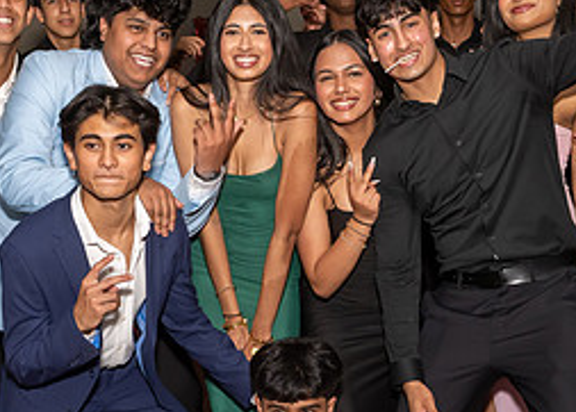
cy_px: 307
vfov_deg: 23.5
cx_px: 250
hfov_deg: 32.6
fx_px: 982
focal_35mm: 60
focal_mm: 17
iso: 640
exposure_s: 1/250
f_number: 9
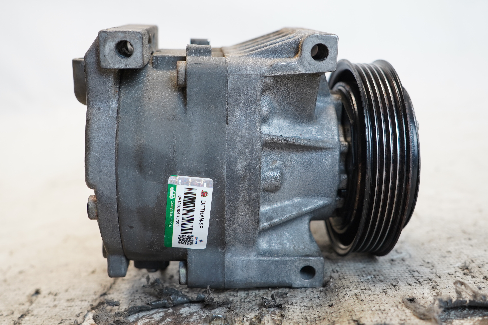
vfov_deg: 33.3
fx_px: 542
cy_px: 162
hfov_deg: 48.5
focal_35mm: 40
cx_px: 244
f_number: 4
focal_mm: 27
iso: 320
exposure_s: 1/60
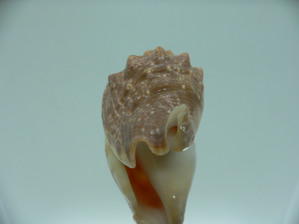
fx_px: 302
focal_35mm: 35
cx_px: 150
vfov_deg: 40.7
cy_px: 112
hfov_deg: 52.6
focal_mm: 4.6
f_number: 2.8
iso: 80
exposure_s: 1/60
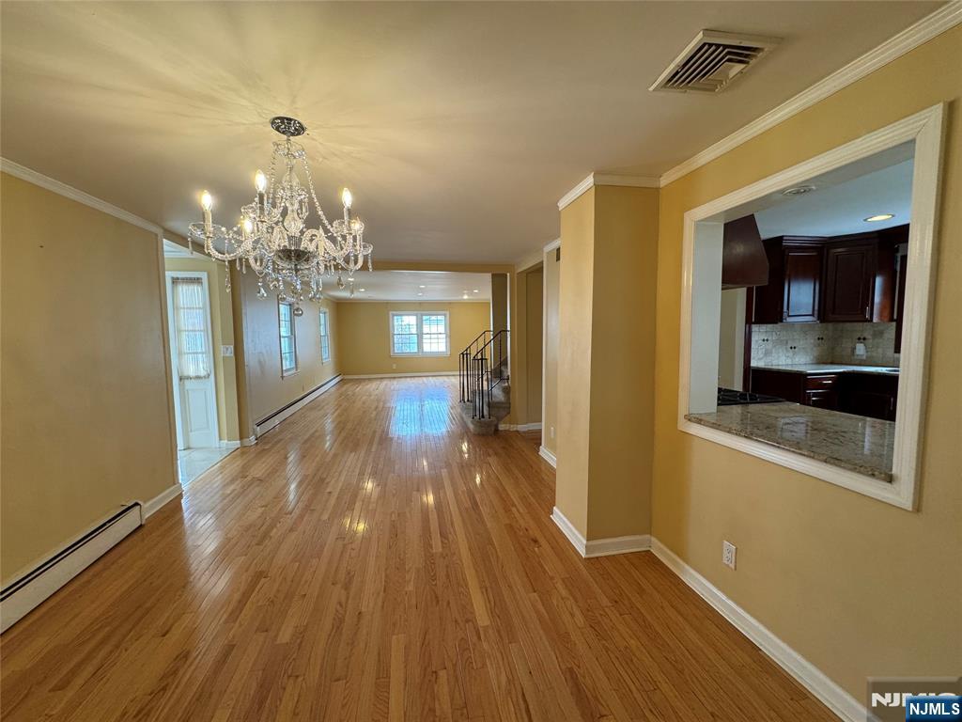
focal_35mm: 14
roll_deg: +1.5
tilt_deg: -6.2
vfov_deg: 85.7
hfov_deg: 102.1
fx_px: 389
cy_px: 361
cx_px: 481
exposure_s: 1/120
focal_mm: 2.22
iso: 200
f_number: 2.2
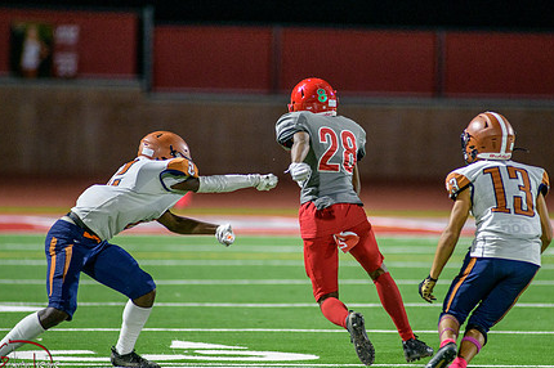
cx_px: 307
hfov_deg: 5.1
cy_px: 177
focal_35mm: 405
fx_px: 6228
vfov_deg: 3.4
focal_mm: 300
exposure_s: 1/500
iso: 2000
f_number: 2.8
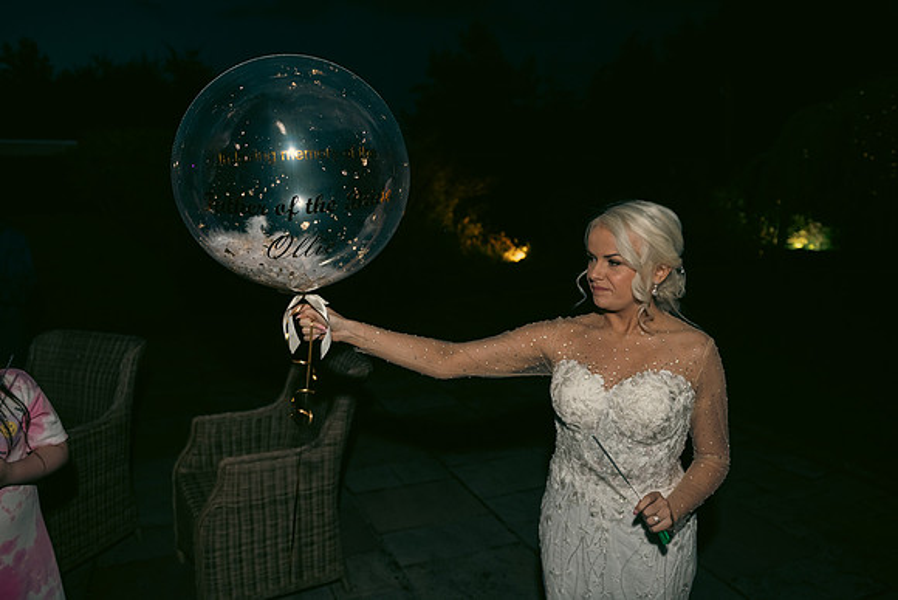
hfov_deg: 67.4
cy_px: 300
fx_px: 674
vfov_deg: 48.0
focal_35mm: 27
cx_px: 449
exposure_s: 1/160
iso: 800
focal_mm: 27
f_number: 3.5
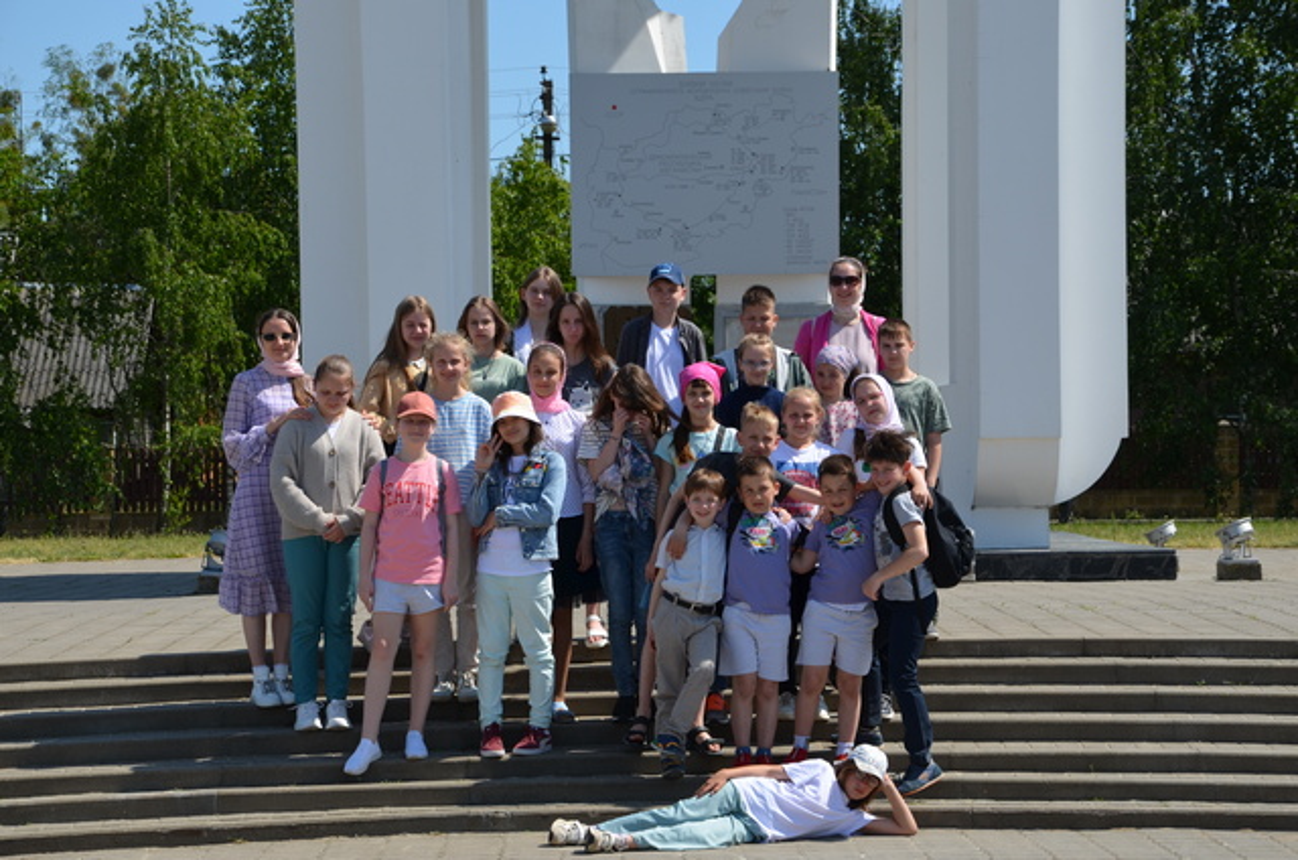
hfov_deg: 20.7
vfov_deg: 13.8
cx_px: 649
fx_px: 3562
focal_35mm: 99
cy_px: 430
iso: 100
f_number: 8
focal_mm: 66
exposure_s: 1/250
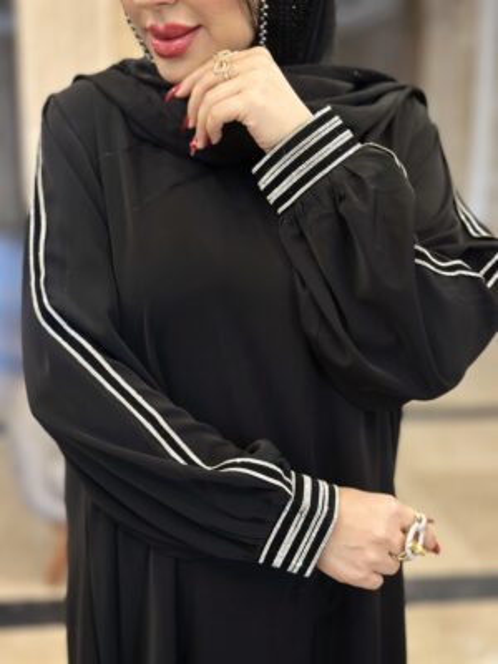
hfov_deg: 30.3
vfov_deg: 39.7
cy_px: 332
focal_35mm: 48
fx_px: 921
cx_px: 249
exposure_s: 1/50
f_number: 1.78
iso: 200
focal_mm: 6.86
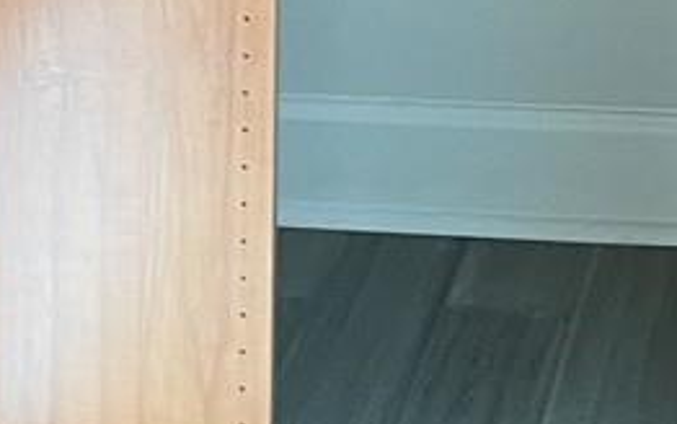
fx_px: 3101
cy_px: -1109
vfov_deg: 6.6
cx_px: 804
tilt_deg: -2.2
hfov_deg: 12.2
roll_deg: -0.5
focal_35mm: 168
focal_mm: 4.2
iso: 80
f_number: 1.6
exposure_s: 1/60
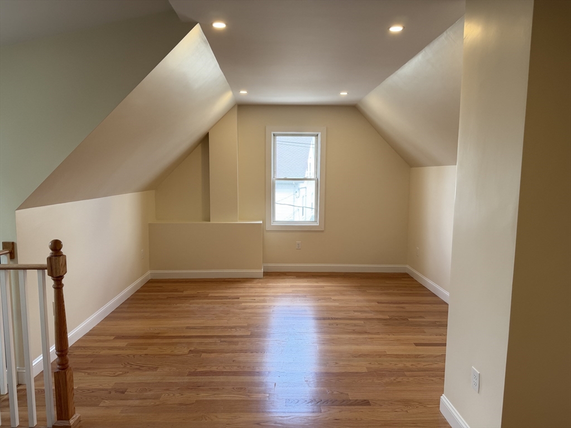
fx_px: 396
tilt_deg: -5.7
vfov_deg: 56.8
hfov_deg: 71.6
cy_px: 214
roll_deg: +0.2
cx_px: 286
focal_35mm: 24
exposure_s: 1/126
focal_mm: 6.76
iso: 64
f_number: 1.78
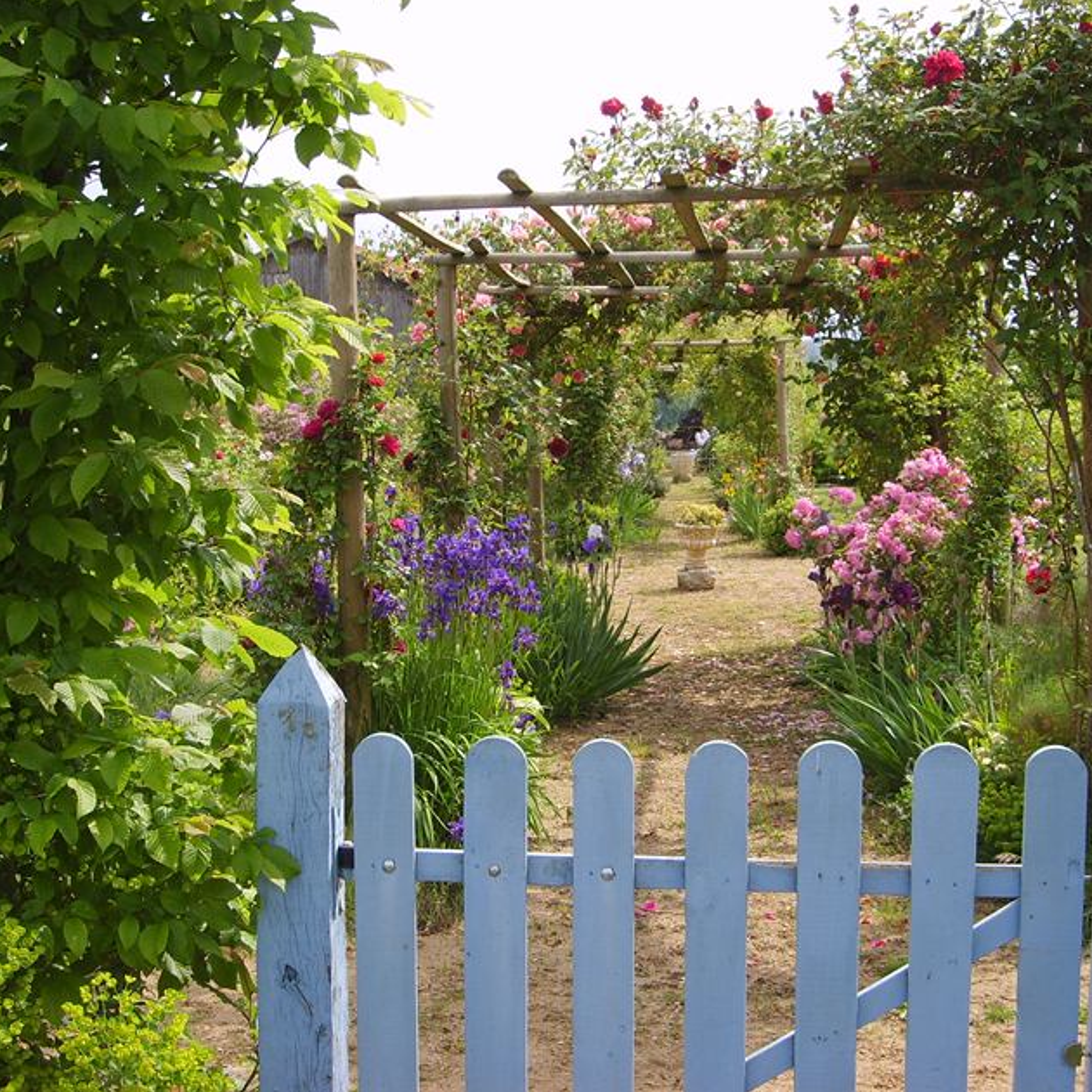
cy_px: 544
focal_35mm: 51
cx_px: 562
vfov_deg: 33.4
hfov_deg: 33.4
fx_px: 1820
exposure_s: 1/750
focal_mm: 7.2
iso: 50
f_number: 3
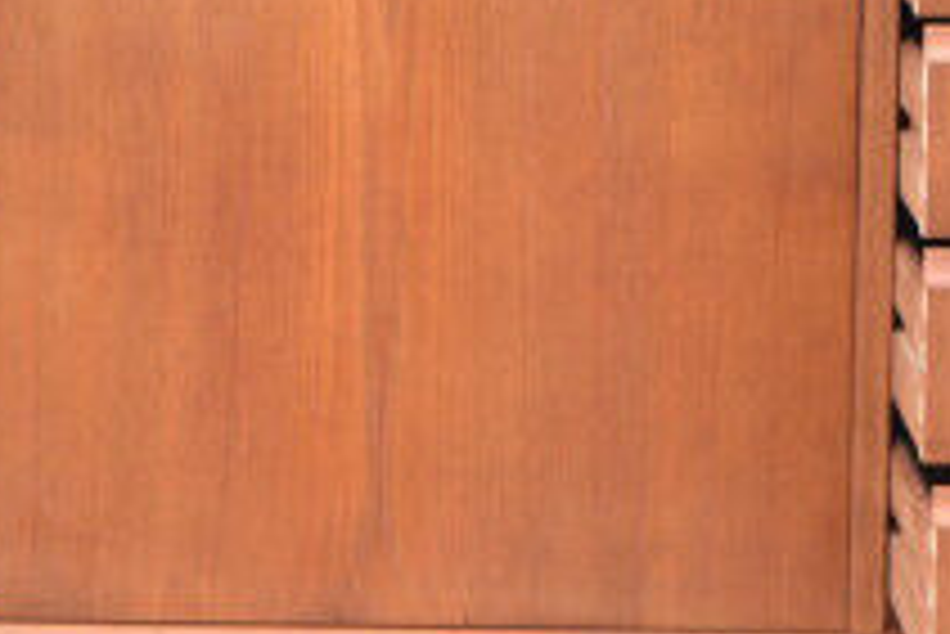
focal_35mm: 243
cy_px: 175
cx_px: 338
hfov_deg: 8.5
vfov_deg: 5.7
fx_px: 6417
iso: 220
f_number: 5.6
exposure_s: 1/125
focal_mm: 38
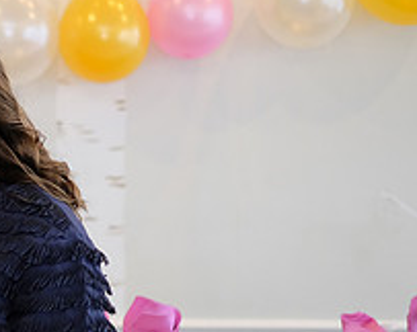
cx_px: -138
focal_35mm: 129
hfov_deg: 14.3
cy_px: 204
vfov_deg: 11.9
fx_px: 1591
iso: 800
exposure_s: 1/180
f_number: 1.8
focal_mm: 32
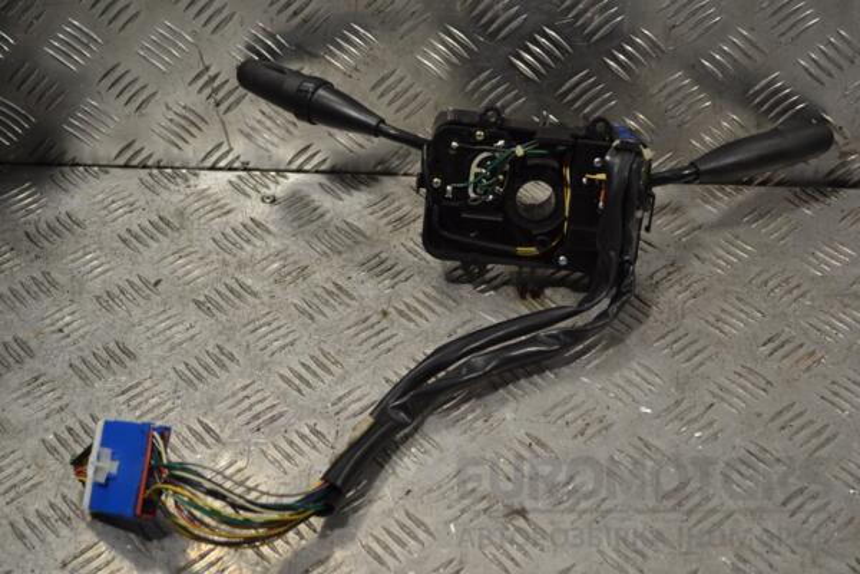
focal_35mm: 60
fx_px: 1433
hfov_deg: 33.4
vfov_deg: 22.6
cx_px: 430
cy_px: 287
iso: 360
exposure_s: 1/125
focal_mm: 40
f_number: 5.6
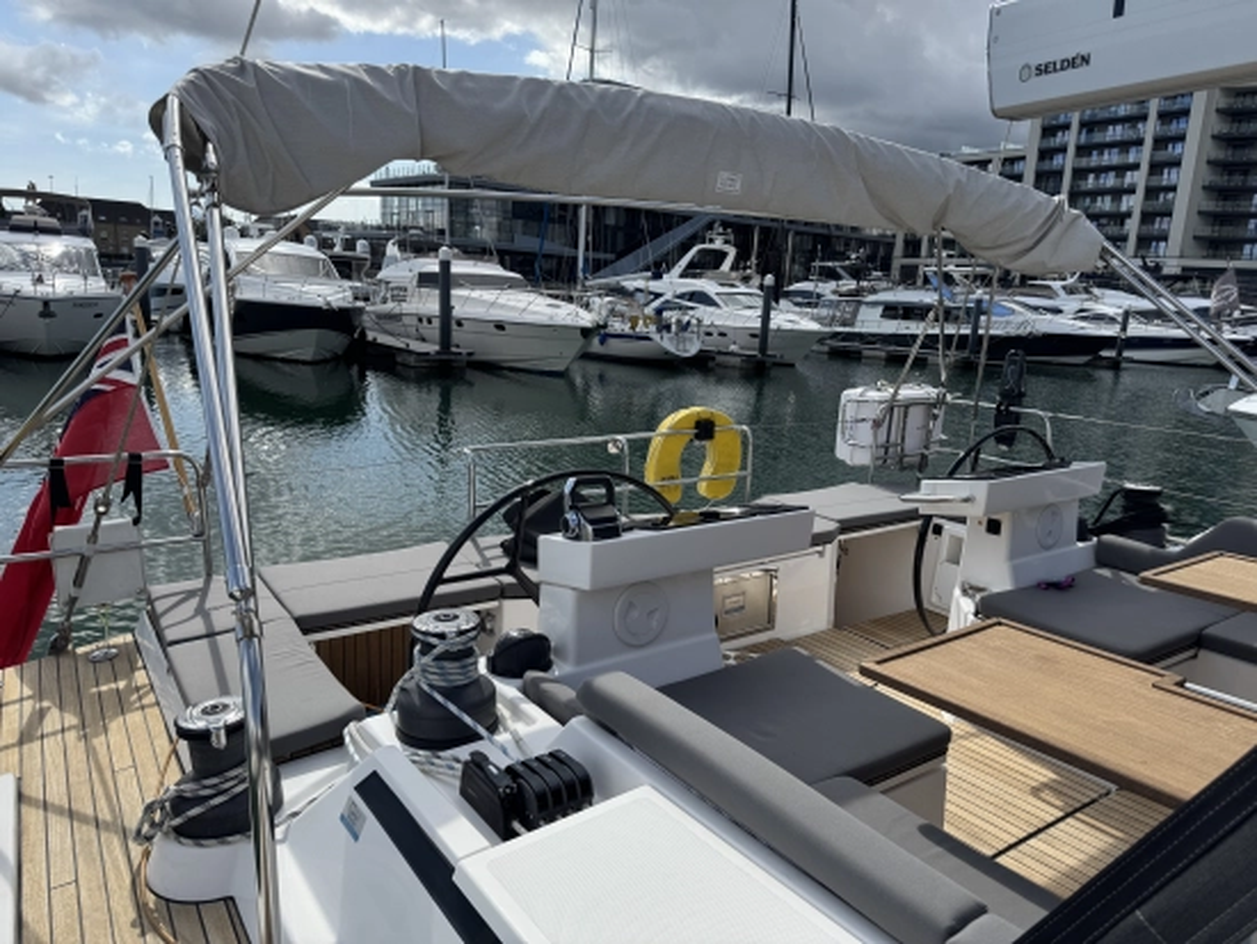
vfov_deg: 56.9
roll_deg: -3.2
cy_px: 472
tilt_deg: -11.0
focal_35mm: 24
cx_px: 628
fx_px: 872
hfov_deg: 71.6
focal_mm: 6.76
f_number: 1.78
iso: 80
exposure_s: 1/4310
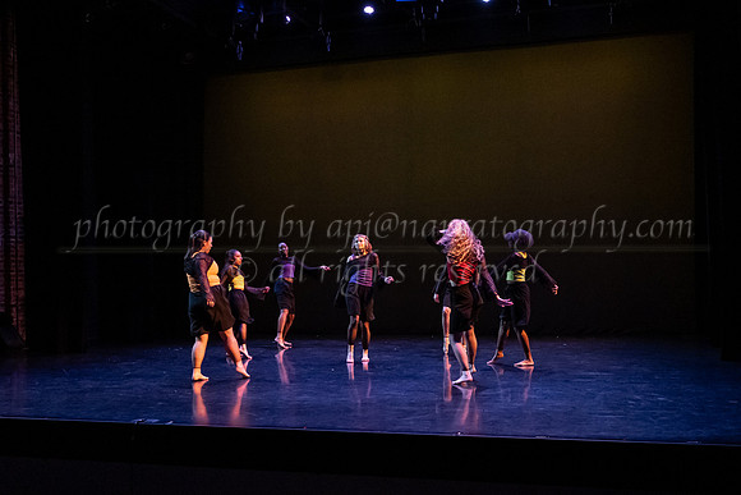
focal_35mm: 42
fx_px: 868
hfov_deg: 46.2
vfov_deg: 31.8
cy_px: 275
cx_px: 367
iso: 4000
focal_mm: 31
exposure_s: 1/400
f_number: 4
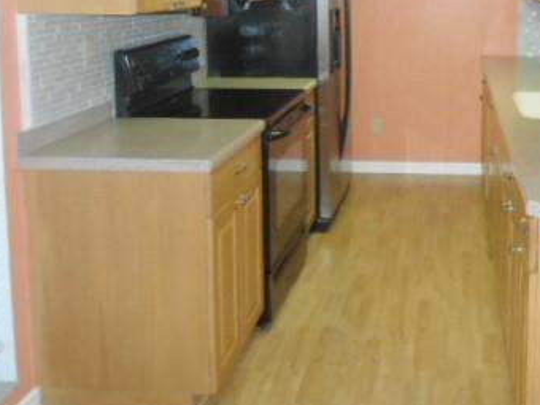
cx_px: 437
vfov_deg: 29.1
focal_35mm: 49
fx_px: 764
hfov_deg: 37.4
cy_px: 86
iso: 800
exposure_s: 1/60
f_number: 2.8
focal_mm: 4.7
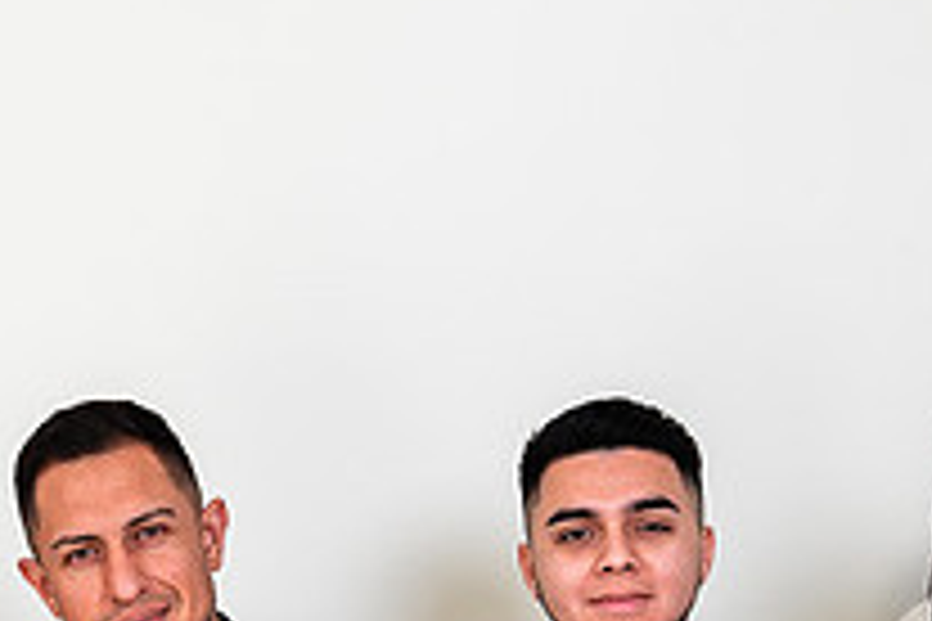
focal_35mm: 154
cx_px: 212
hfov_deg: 13.3
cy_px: 848
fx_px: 3987
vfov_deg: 8.8
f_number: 5.6
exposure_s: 1/160
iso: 200
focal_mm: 55
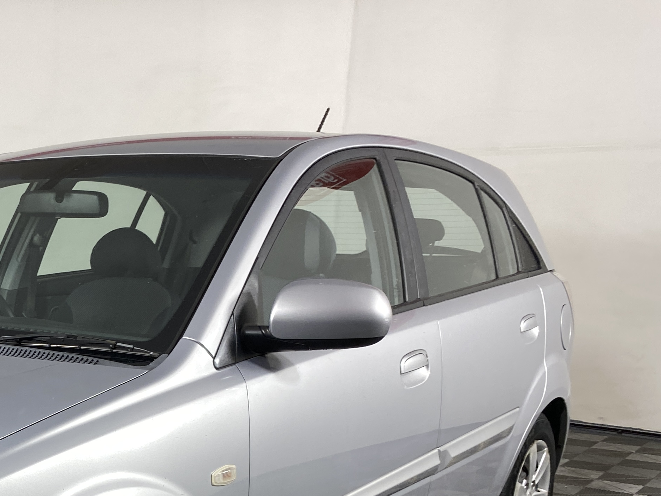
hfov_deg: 31.0
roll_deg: +0.9
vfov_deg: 24.7
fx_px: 1069
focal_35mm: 56
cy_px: 515
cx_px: -46
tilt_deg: -14.9
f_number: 1.8
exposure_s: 1/100
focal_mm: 4.25
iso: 40
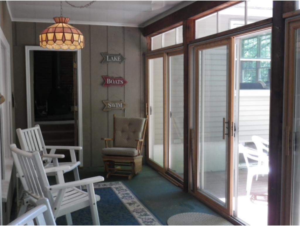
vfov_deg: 34.4
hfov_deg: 44.8
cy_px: 113
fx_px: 364
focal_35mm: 42
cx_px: 150
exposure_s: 1/60
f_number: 4.2
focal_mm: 7.5
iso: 400
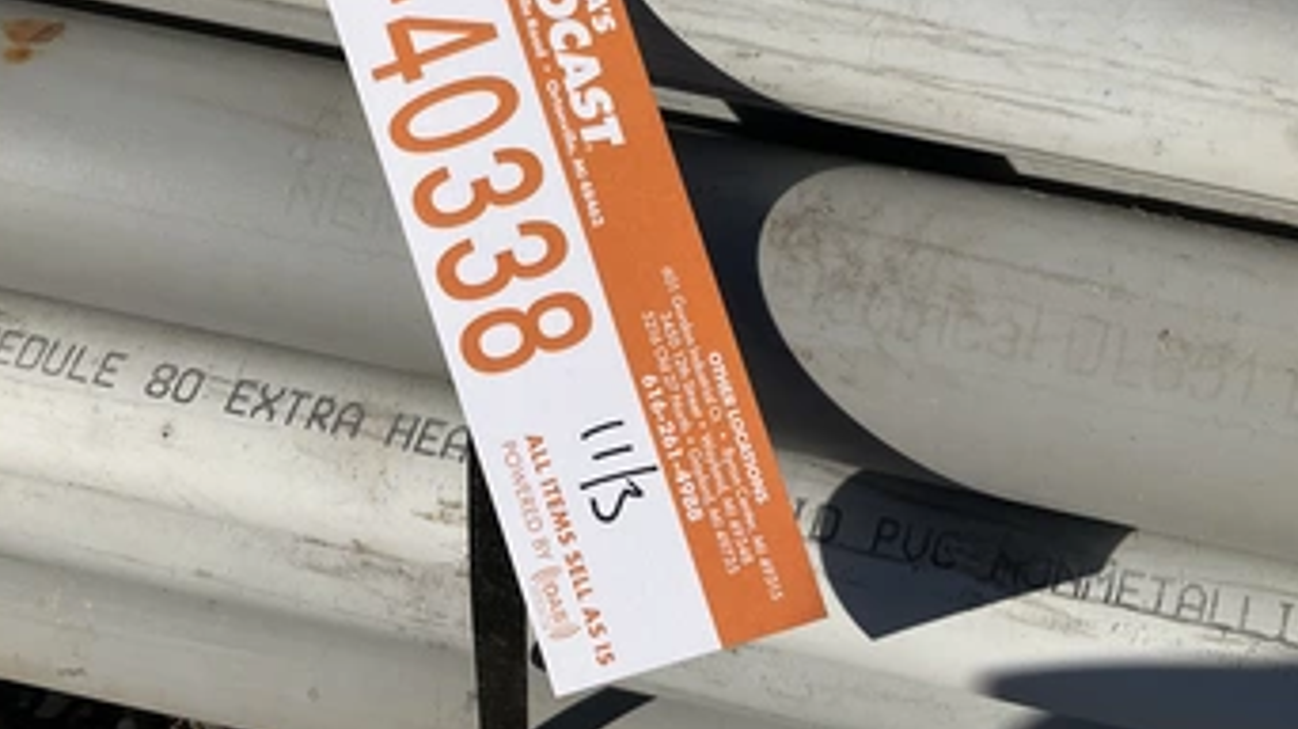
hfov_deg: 53.8
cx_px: 550
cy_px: 254
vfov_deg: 31.7
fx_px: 1273
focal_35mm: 37
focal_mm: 3
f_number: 1.8
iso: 25
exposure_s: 1/4405
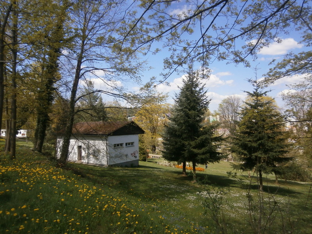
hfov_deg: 67.3
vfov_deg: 53.1
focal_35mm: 26
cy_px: 117
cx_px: 156
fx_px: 234
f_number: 8
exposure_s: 1/160
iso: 80
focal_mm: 4.7
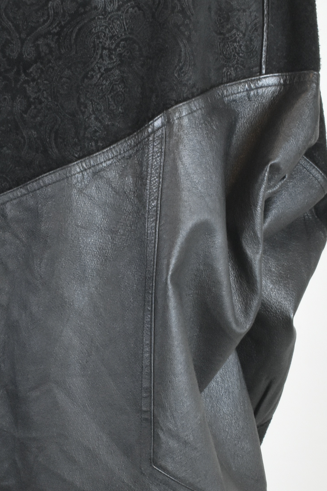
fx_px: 1749
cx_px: -31
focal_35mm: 128
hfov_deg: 10.6
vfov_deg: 15.9
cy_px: 343
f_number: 18
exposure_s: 1/25
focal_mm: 31
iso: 1600
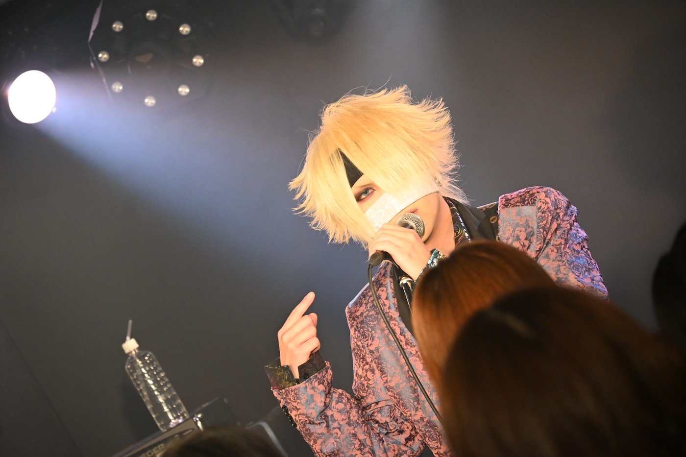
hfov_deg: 11.9
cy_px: 228
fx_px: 3286
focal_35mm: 172
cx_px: 343
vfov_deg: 8.0
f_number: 5
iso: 3200
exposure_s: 1/125
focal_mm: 115
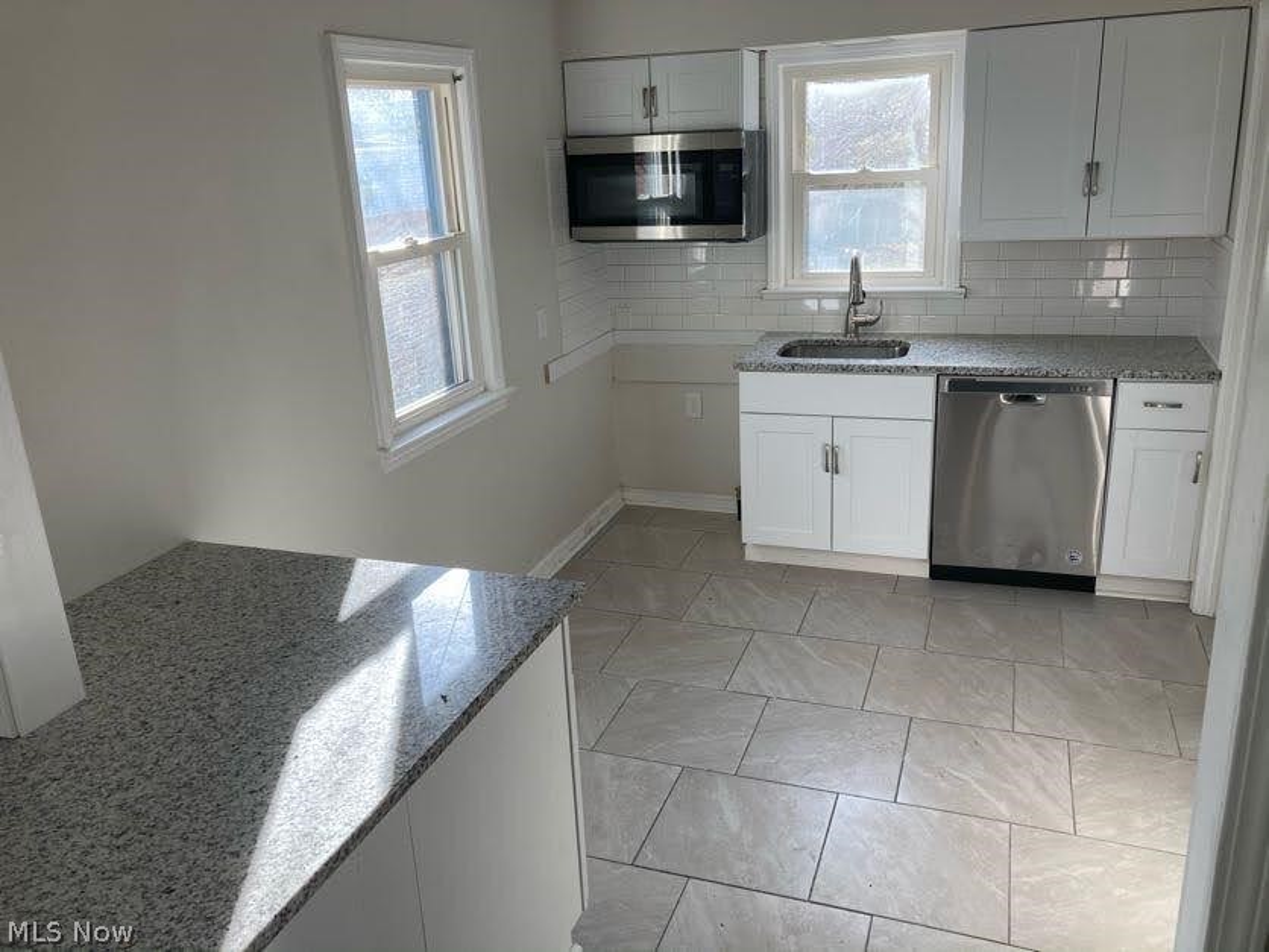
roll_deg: +3.9
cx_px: 634
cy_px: 476
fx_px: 1026
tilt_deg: -15.8
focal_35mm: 28
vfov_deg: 49.7
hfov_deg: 63.4
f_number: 1.8
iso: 32
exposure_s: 1/121
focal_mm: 3.99
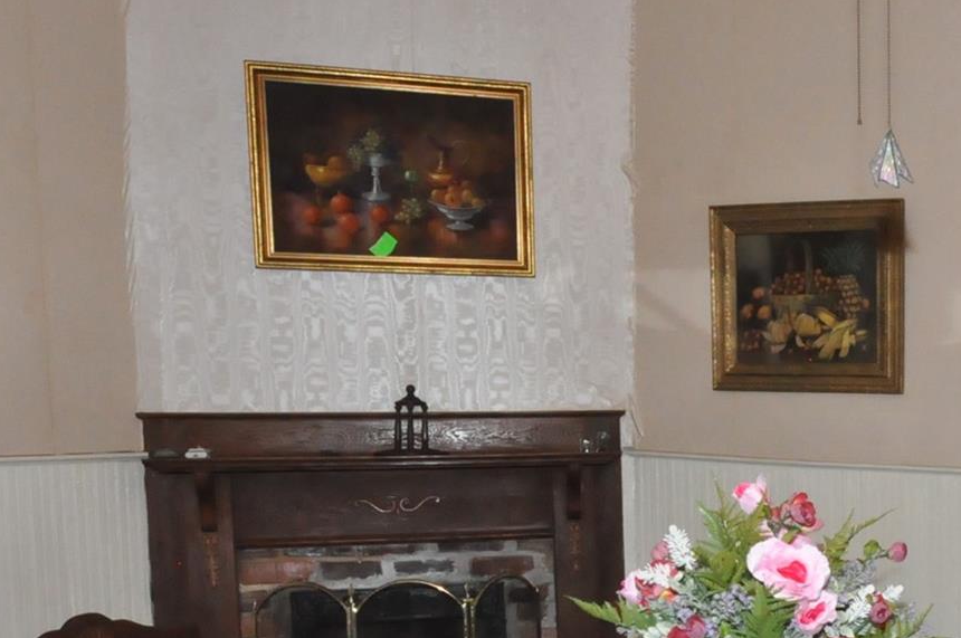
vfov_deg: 26.1
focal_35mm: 50
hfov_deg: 35.4
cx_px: 990
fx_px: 1333
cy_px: 560
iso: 3200
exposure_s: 1/60
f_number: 8
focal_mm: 14
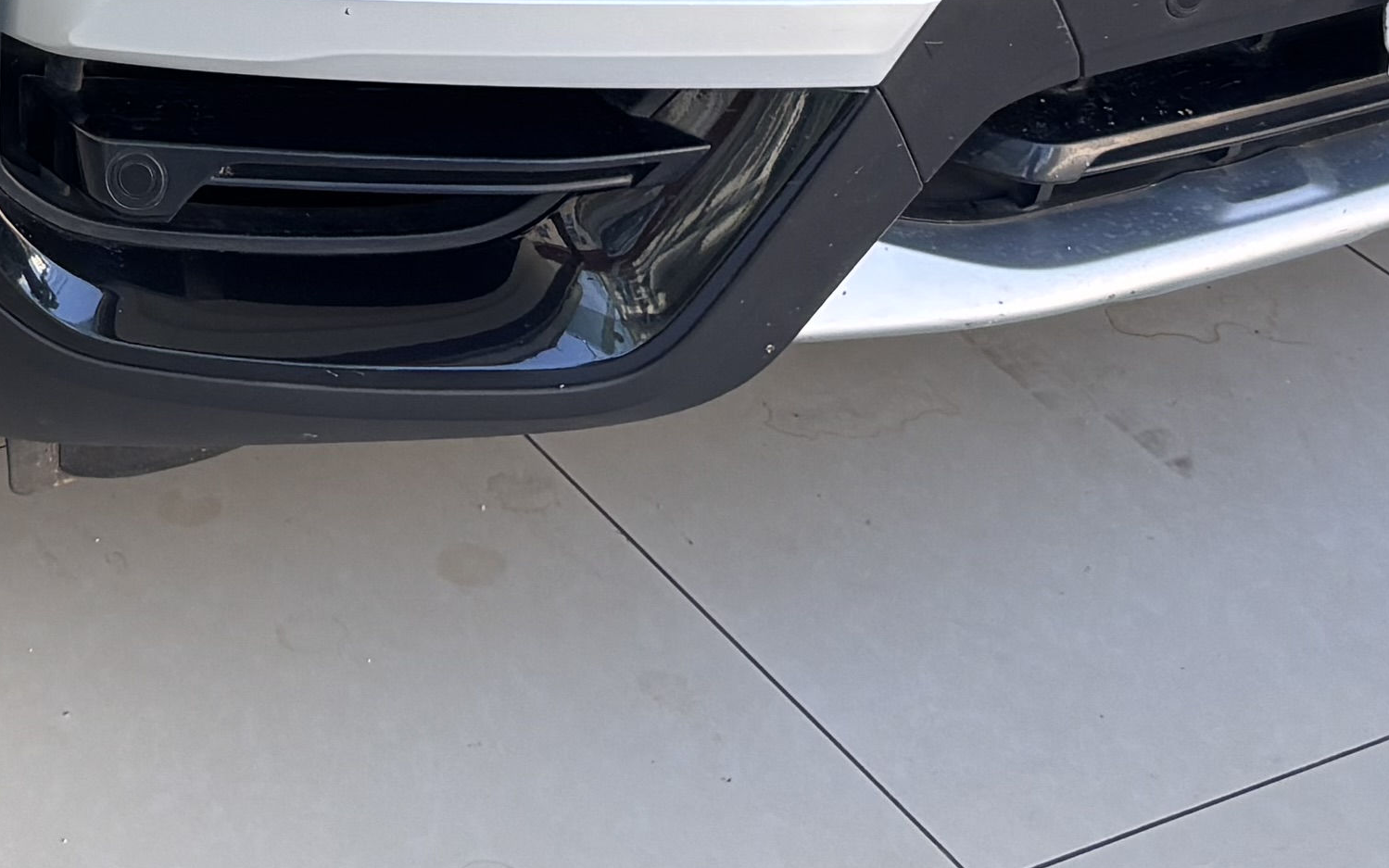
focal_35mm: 105
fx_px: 3975
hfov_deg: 19.8
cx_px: 465
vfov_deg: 11.0
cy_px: -1037
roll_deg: -1.1
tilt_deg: -11.7
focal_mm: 5.96
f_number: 1.6
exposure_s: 1/121
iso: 50
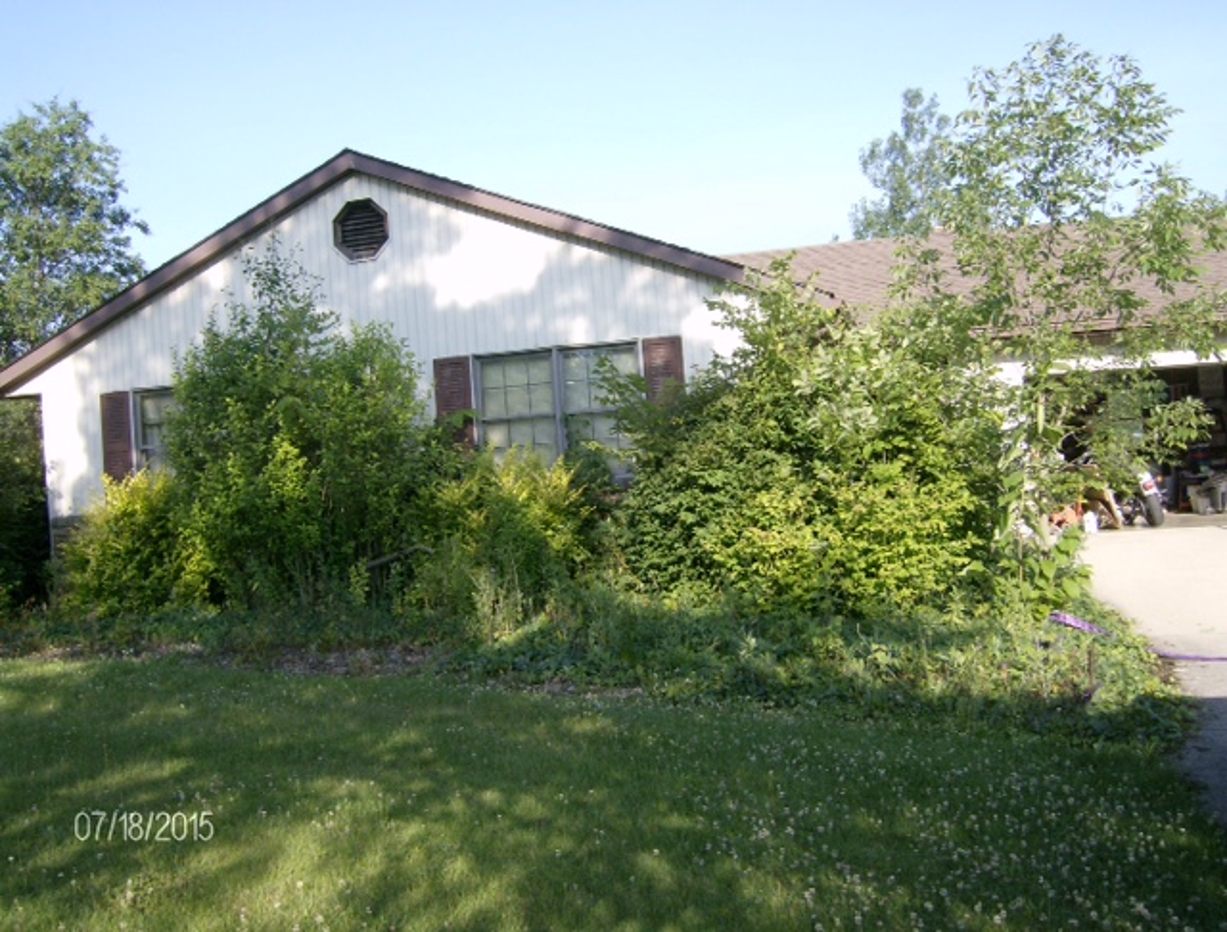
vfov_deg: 39.9
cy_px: 466
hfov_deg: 51.2
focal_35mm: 36
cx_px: 614
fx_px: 1282
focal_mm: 6
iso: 100
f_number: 4.7
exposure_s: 1/238
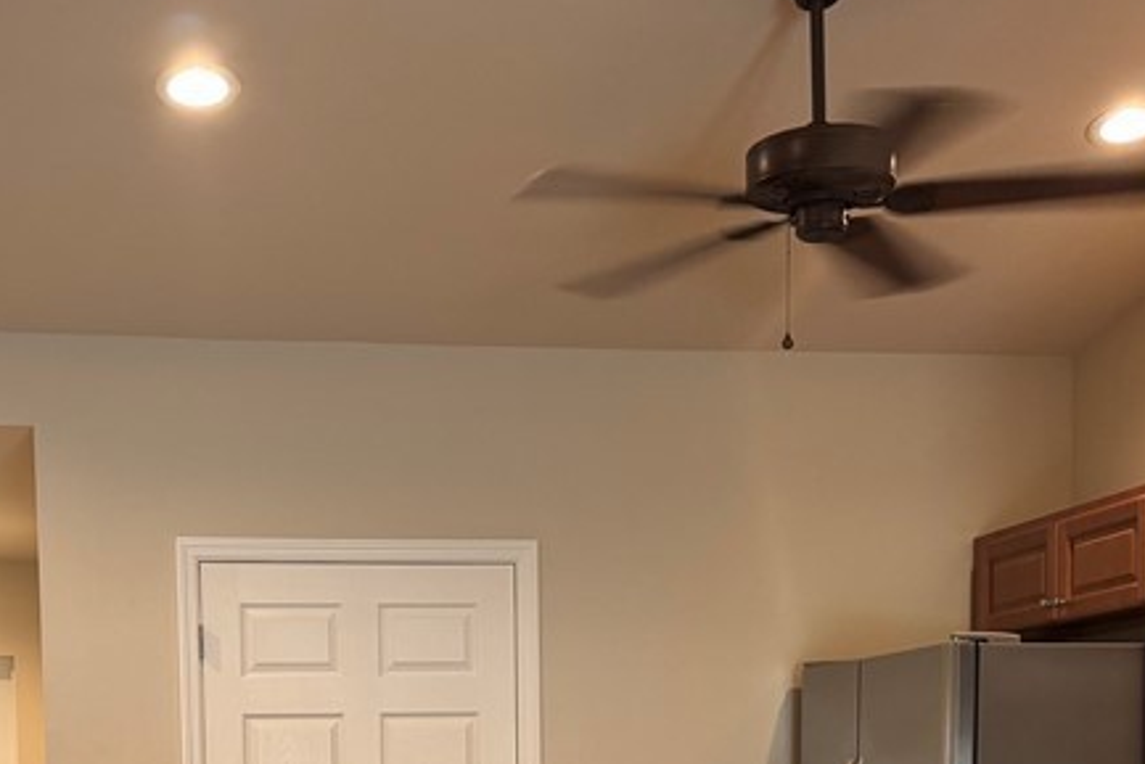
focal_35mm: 59
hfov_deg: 33.7
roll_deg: +0.5
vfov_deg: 21.3
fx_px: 1877
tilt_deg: -4.1
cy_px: 931
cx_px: 410
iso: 200
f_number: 1.78
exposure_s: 1/60
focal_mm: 6.76
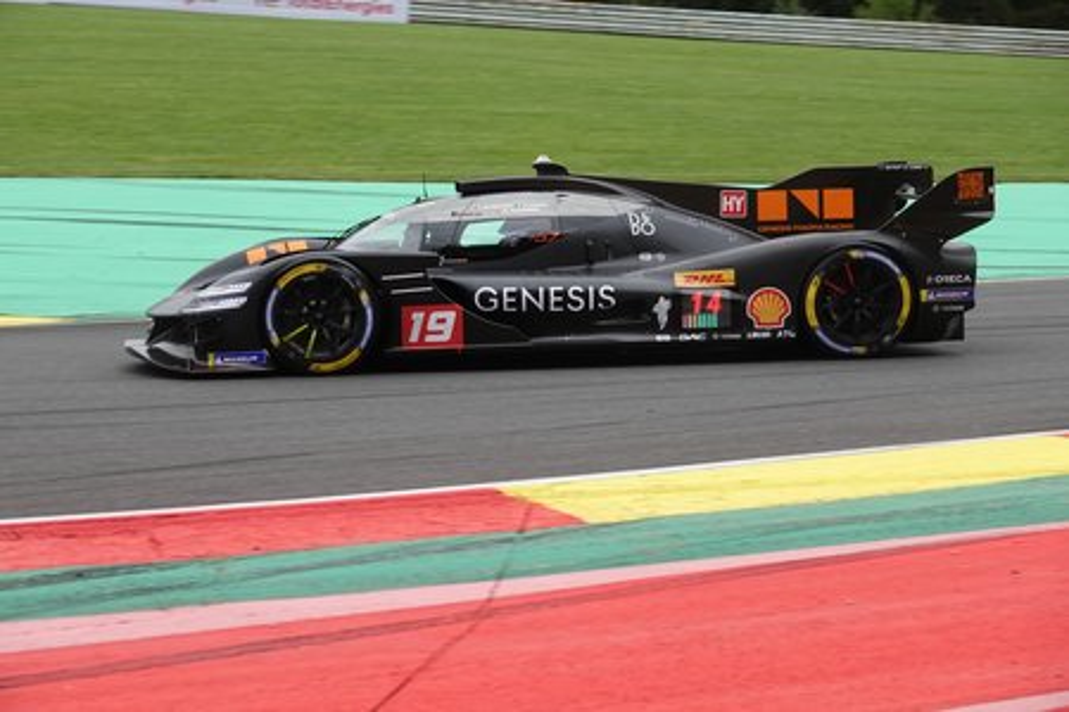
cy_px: 356
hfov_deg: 18.4
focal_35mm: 111
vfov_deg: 12.3
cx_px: 534
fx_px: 3296
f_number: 4
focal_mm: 40.73
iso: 160
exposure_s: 1/800
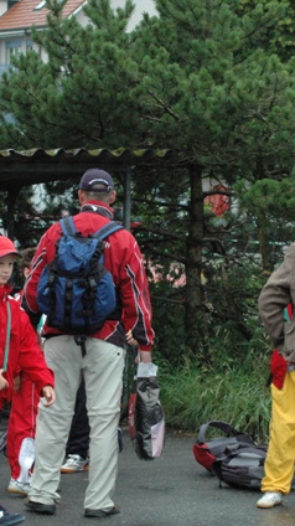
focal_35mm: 166
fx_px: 2312
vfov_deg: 13.0
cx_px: 107
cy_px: 263
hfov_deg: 7.3
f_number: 8
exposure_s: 1/250
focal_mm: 70
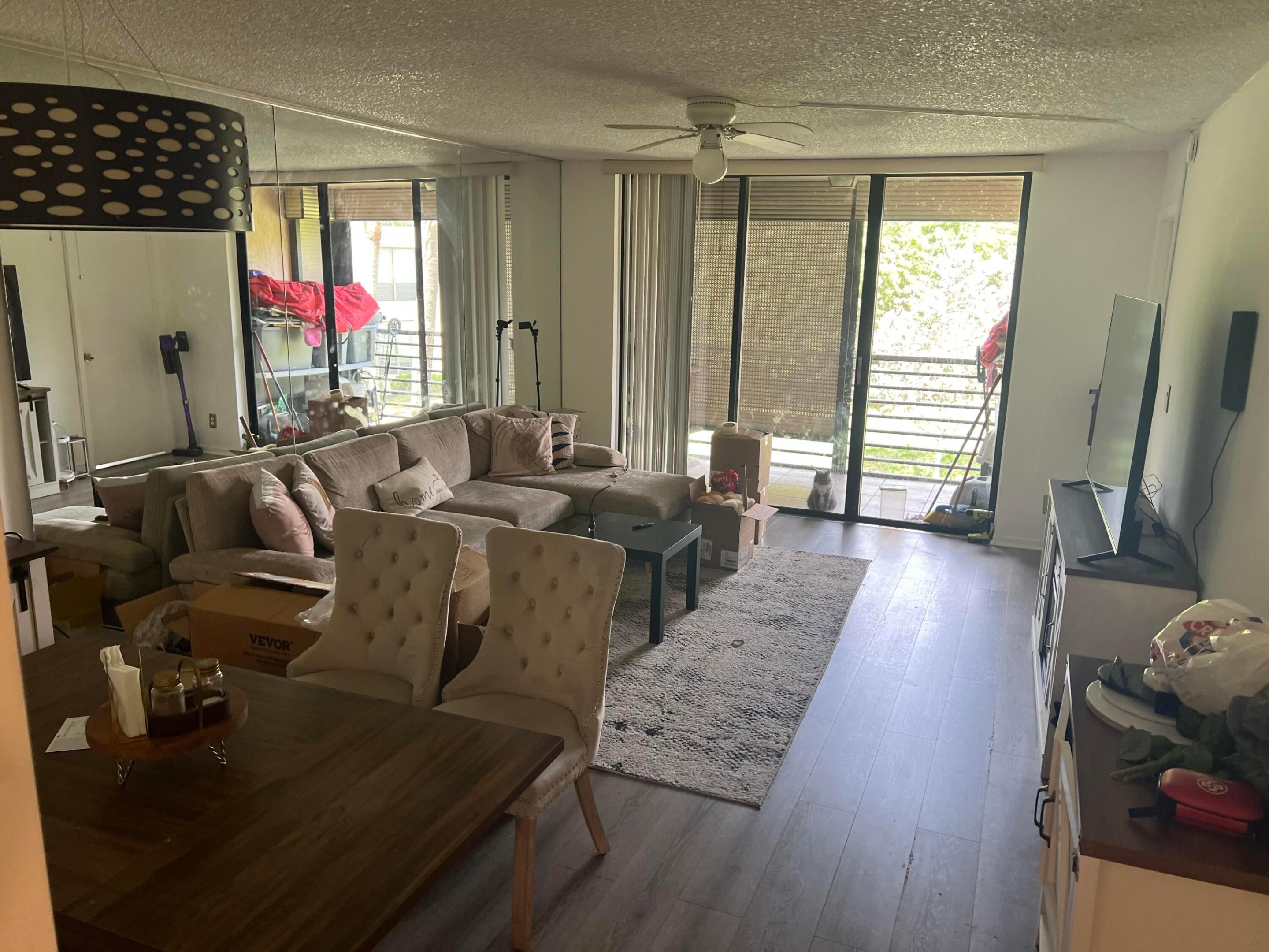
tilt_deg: -12.6
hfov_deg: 67.3
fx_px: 953
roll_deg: -1.6
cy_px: 476
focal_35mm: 26
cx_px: 634
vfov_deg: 53.1
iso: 125
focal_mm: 5.7
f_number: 1.5
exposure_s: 1/120
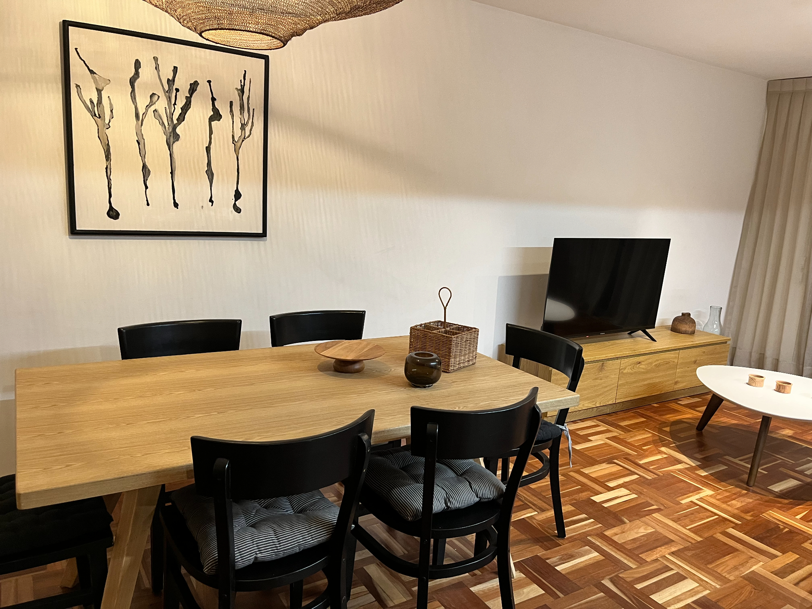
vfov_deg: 53.1
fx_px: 610
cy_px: 304
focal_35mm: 26
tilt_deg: -12.2
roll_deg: -3.7
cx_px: 406
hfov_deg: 67.3
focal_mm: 5.1
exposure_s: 1/50
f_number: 1.6
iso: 200
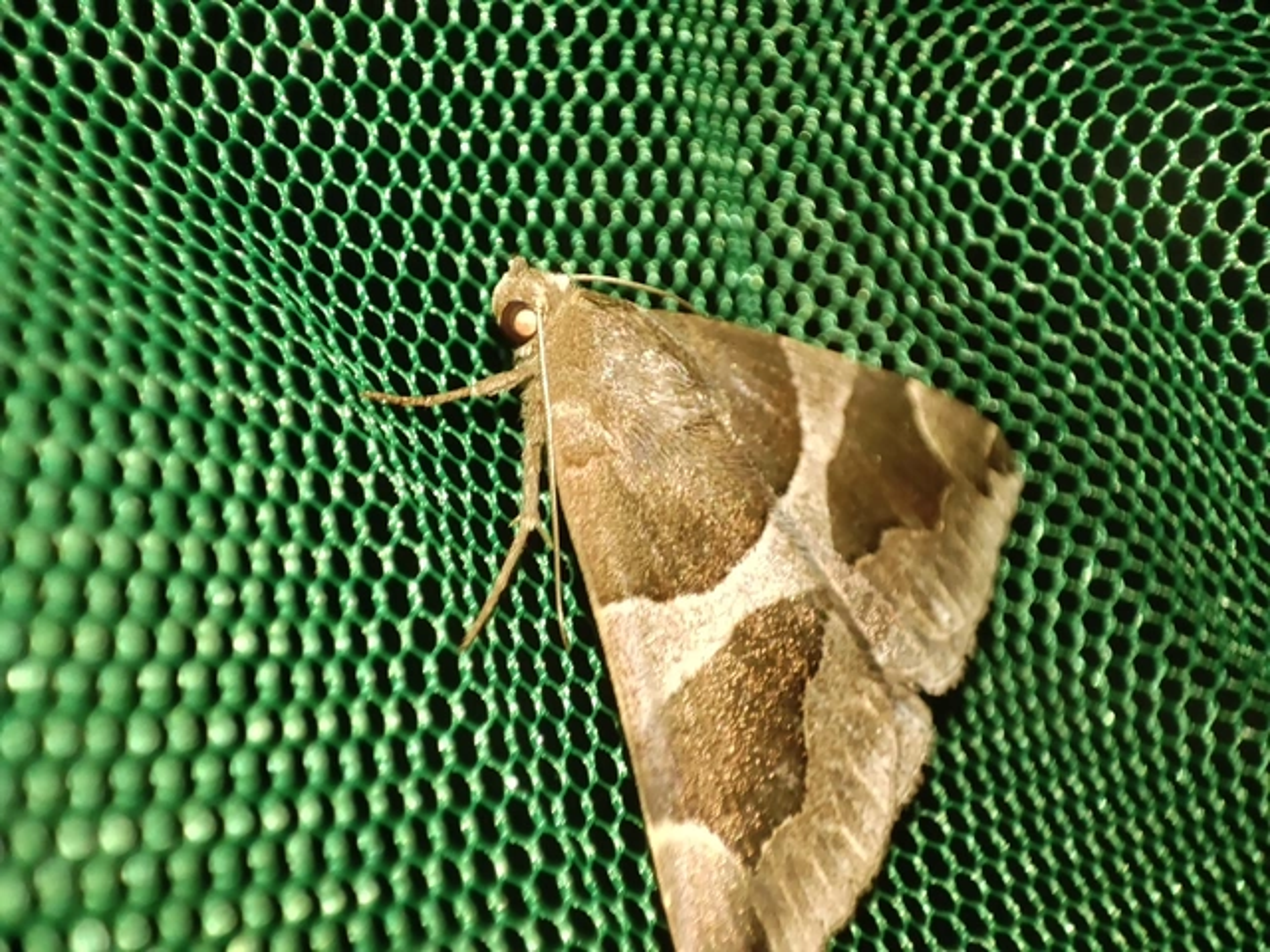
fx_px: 1798
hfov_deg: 38.9
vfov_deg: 29.7
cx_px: 635
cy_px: 476
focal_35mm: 49
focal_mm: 4.1
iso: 174
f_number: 2.4
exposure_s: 1/50
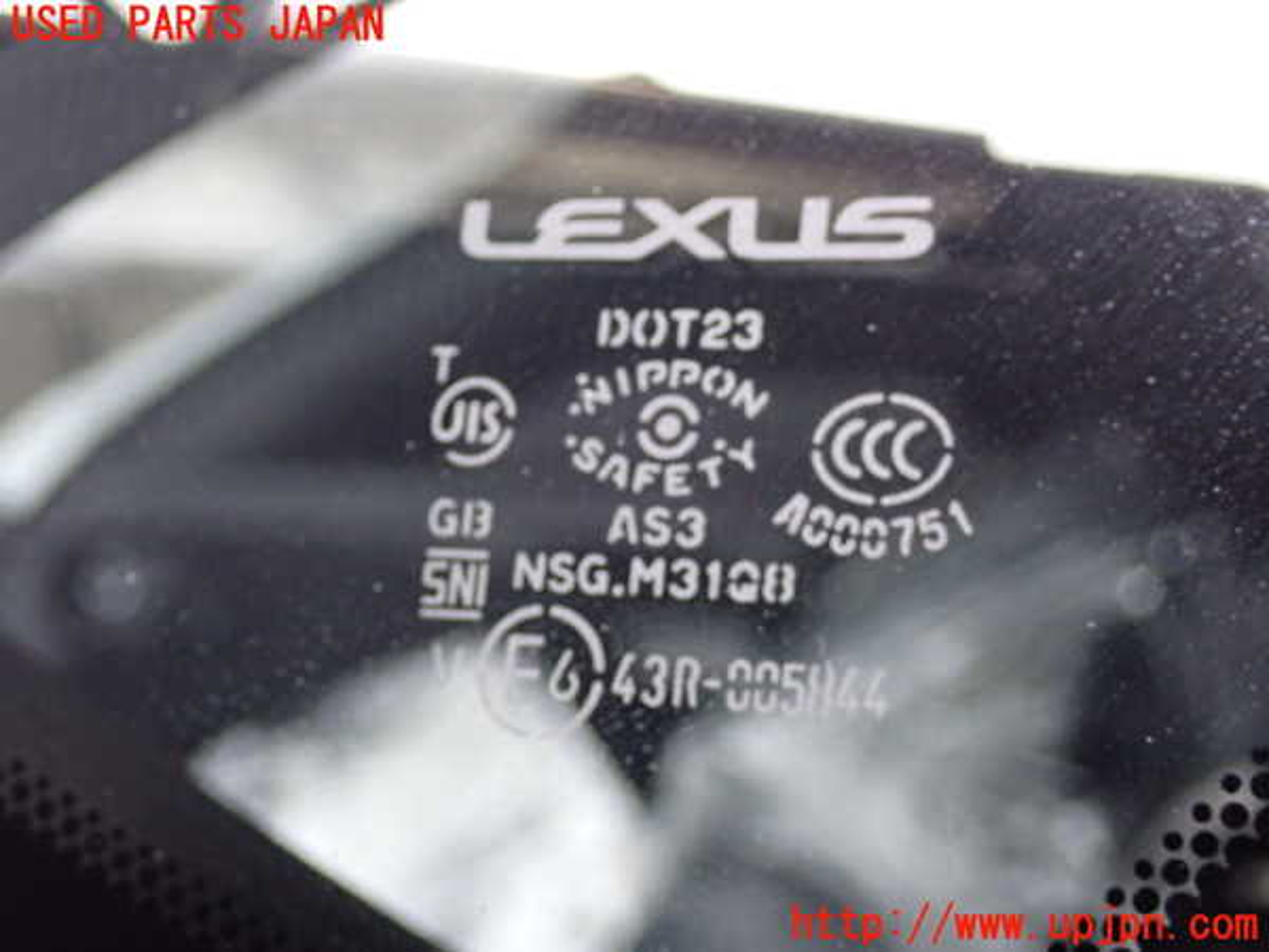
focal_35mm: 71
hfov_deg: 27.4
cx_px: 634
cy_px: 476
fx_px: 2603
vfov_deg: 20.7
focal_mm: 12.73
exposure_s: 1/40
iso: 800
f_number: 3.9
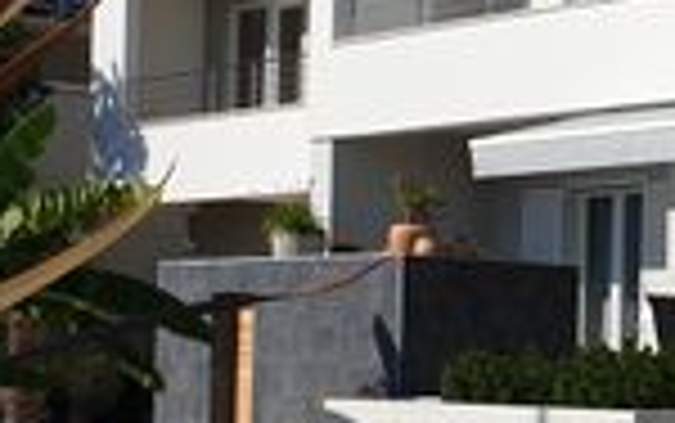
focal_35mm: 110
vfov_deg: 11.8
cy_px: 392
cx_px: 1251
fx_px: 2025
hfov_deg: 15.8
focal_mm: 4.3
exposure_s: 1/2304
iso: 50
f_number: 2.4
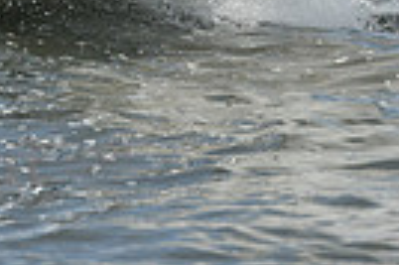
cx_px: 286
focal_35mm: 865
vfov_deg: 1.6
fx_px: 9575
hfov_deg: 2.4
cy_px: -305
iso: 320
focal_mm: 200
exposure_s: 1/1000
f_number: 11
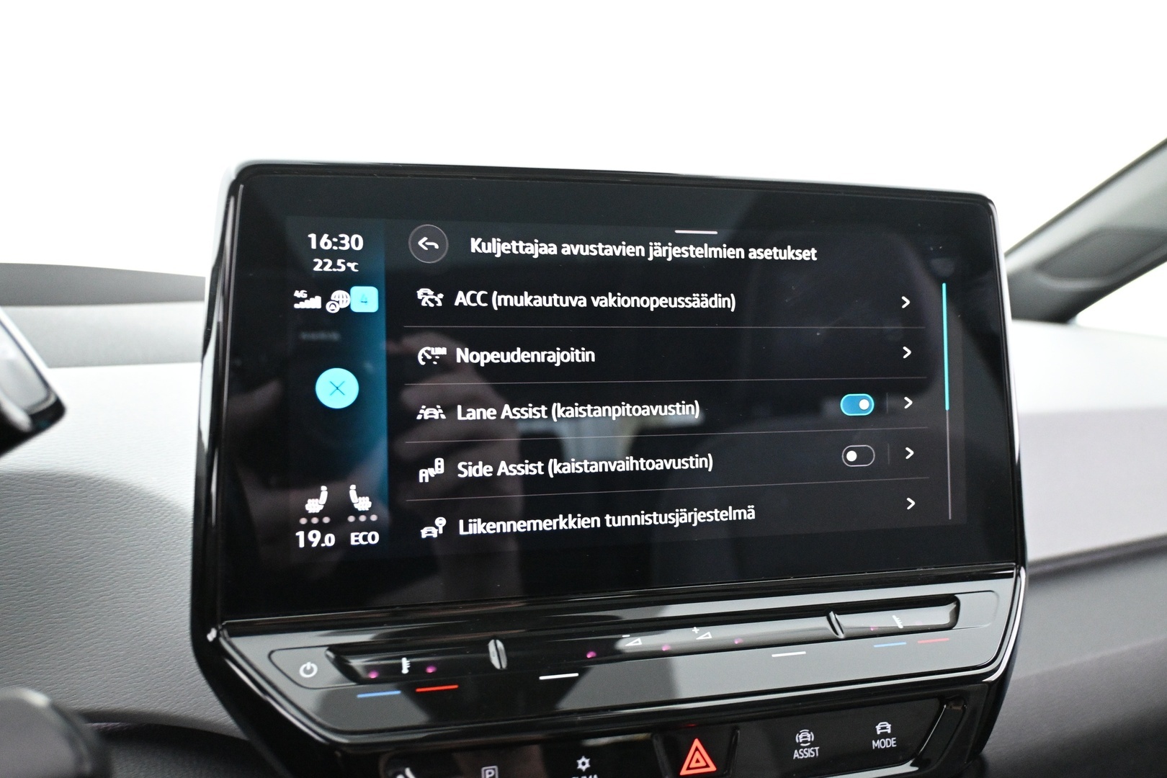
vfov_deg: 44.6
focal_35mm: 29
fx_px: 948
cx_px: 584
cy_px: 389
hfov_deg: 63.2
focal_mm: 19.5
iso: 4000
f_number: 3.8
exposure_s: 1/20
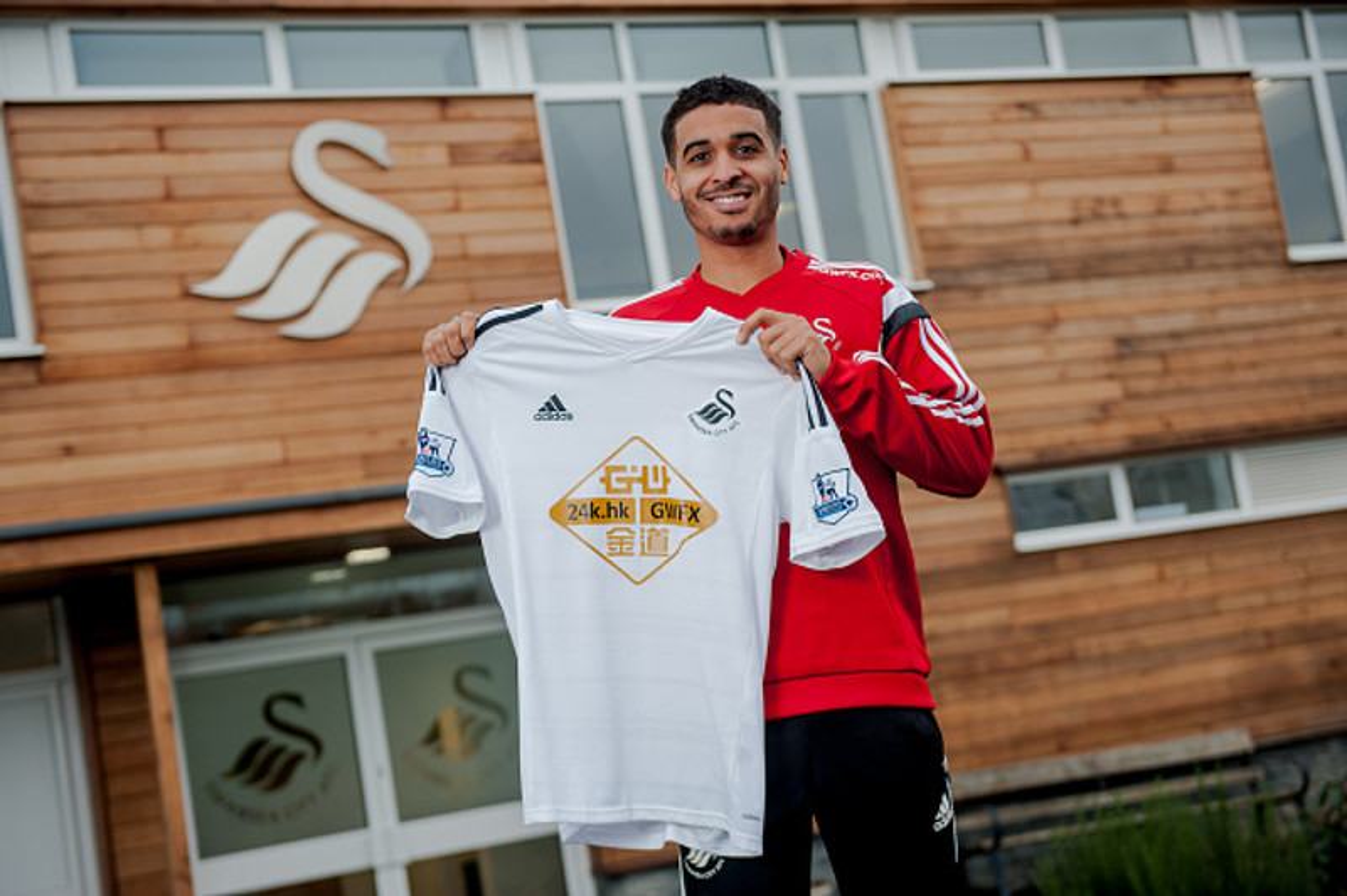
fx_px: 2094
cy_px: 448
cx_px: 674
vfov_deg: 24.2
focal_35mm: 56
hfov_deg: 35.7
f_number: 3.5
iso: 200
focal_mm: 56
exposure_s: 1/200
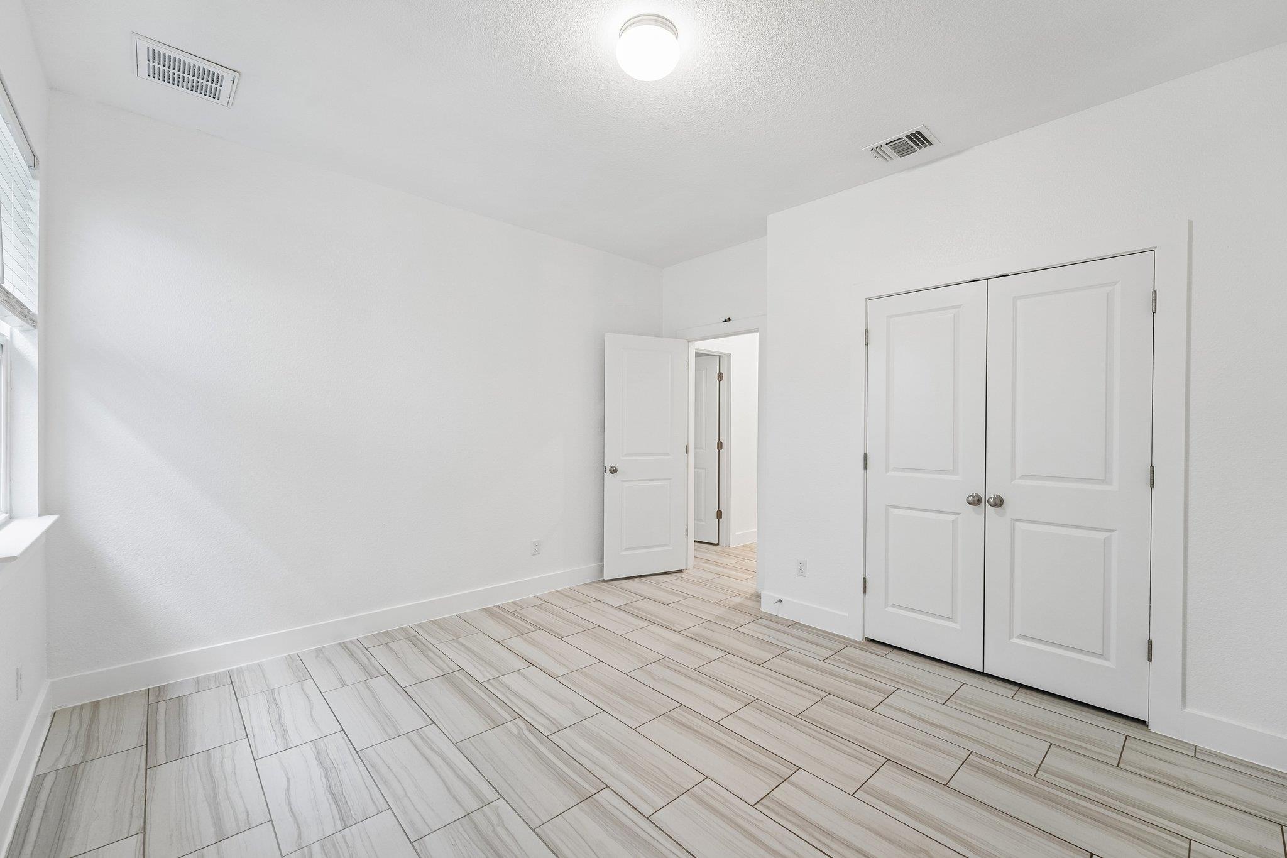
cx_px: 644
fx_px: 522
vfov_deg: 78.8
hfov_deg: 101.9
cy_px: 429
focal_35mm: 15
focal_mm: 14.6
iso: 400
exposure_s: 1/15
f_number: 8
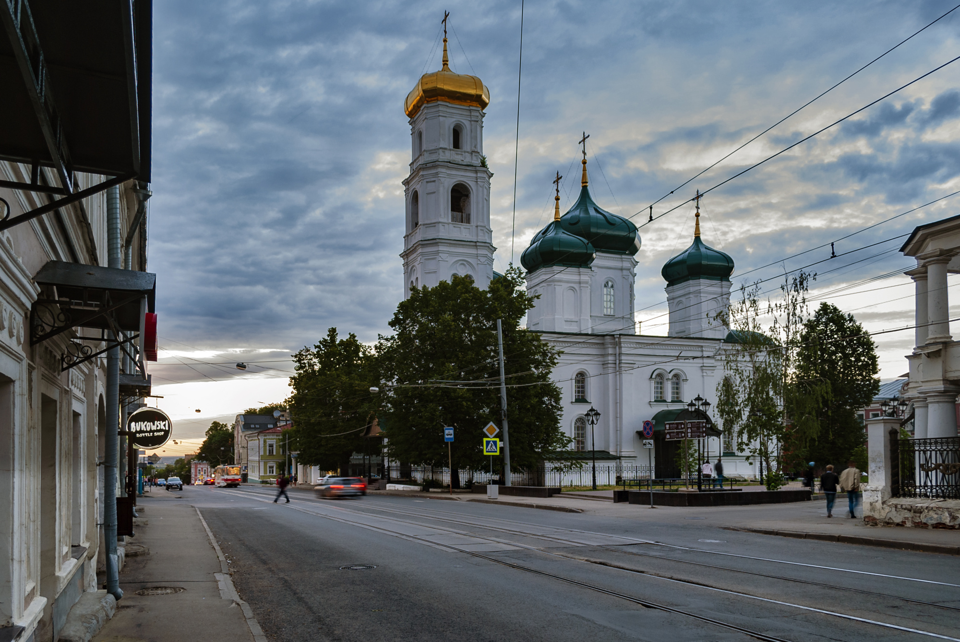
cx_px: 480
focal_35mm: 27
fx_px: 721
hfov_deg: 67.3
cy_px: 321
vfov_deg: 48.1
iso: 100
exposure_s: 1/5
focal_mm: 18
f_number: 4.5
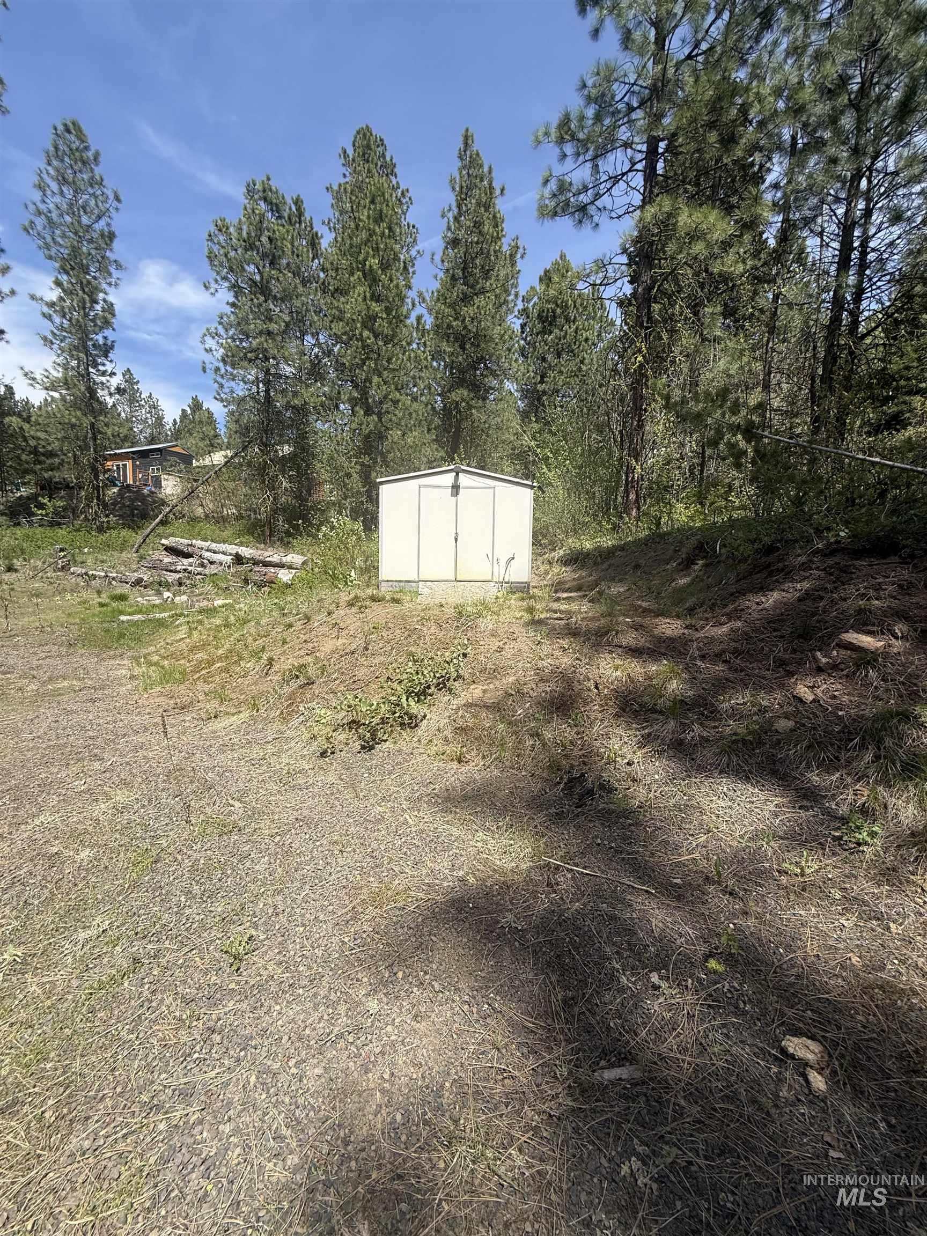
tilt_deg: -3.5
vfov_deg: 102.1
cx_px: 464
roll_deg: -1.3
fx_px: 500
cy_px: 618
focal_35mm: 14
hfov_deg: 85.7
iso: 50
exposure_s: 1/1464
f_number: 2.2
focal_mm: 2.22
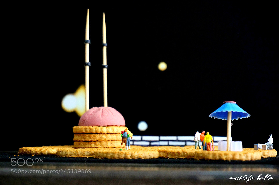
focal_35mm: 75
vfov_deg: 18.1
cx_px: 140
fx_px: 581
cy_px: 92
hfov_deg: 27.0
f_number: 5.6
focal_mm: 50
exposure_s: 1/50
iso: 800
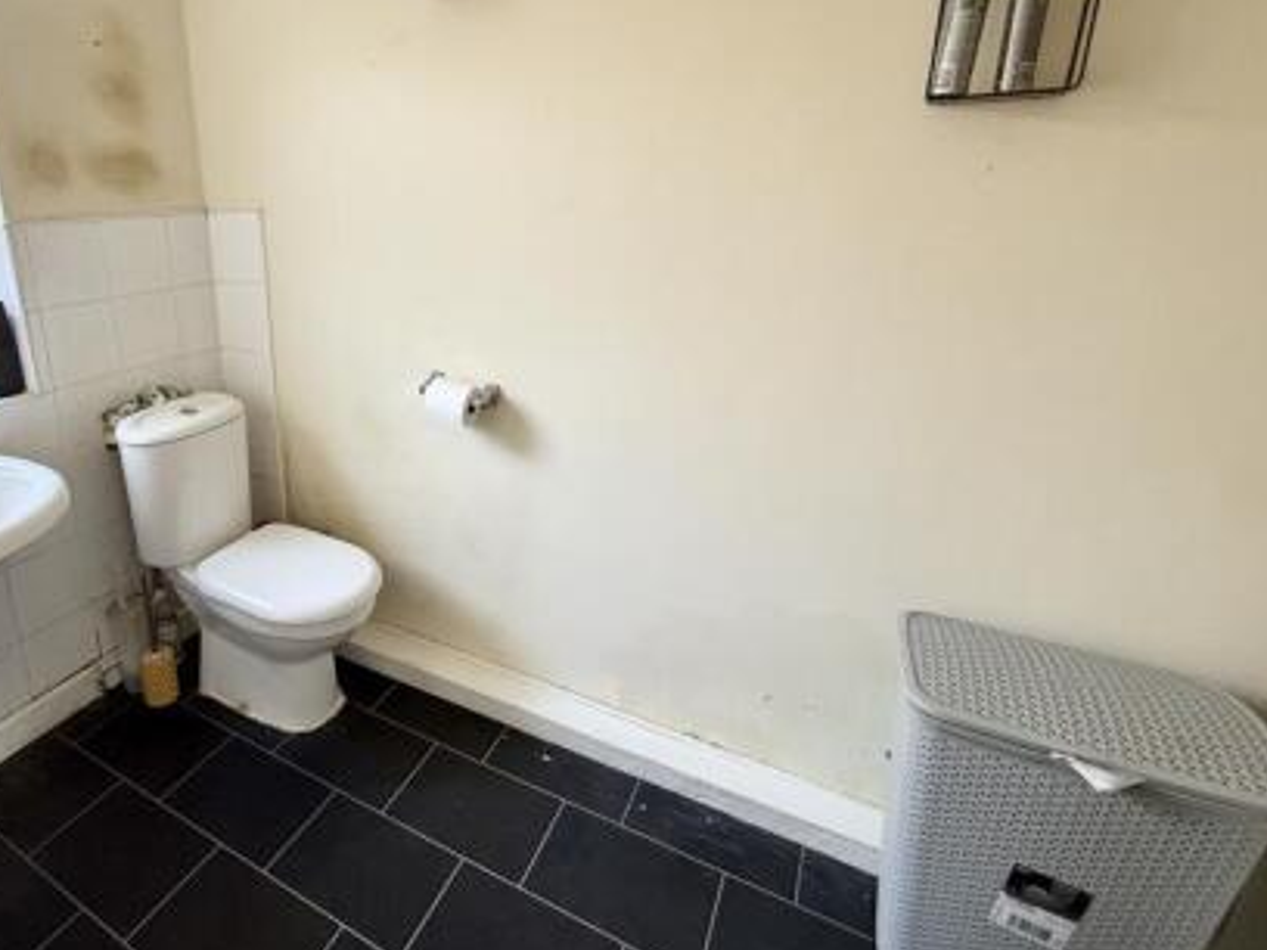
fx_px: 732
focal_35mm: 20
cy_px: 402
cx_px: 387
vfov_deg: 65.6
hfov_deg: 78.1
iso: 250
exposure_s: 1/99
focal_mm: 2.22
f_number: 2.2
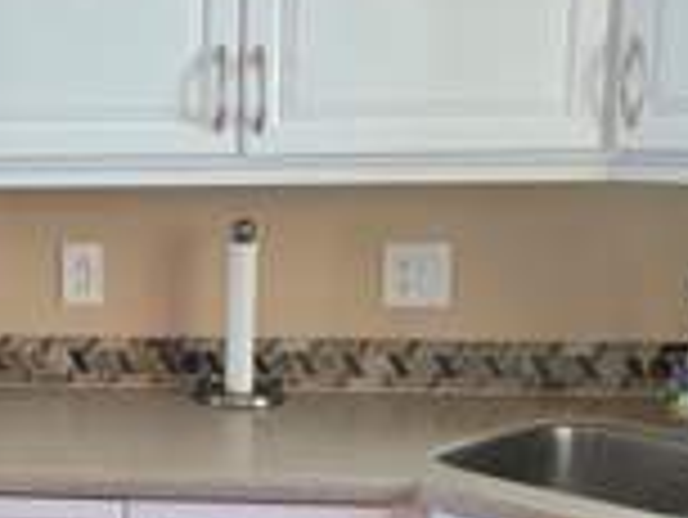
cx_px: -4
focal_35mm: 72
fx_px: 1432
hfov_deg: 25.6
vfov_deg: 20.3
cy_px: 387
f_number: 1.7
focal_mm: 6.3
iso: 640
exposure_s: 1/120
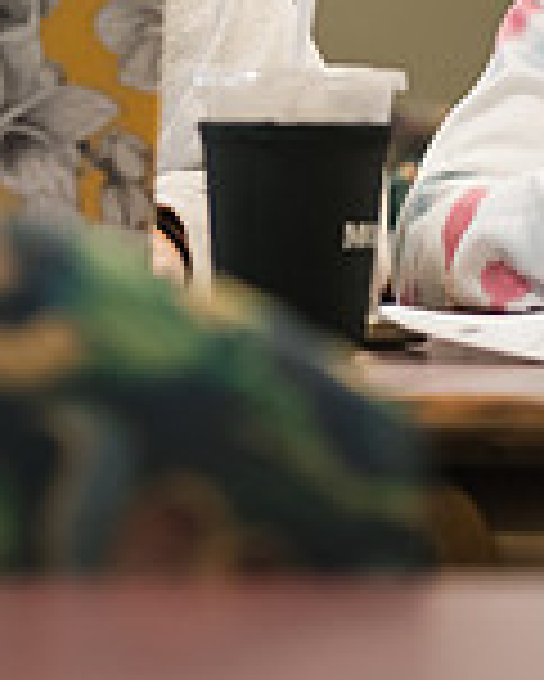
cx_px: 162
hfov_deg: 6.1
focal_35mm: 252
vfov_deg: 7.6
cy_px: -119
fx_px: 5066
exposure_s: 1/200
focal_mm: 70
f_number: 2.8
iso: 1250
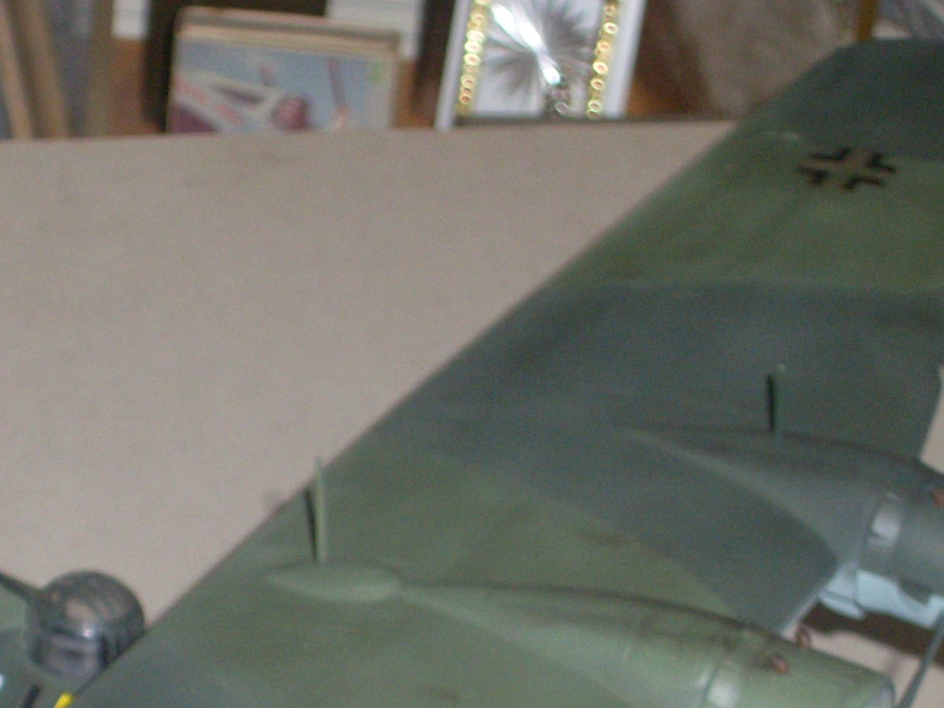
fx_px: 5044
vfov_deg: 7.9
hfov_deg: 10.7
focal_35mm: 185
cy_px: 851
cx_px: 312
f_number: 10.4
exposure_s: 1/60
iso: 160
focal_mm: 11.7
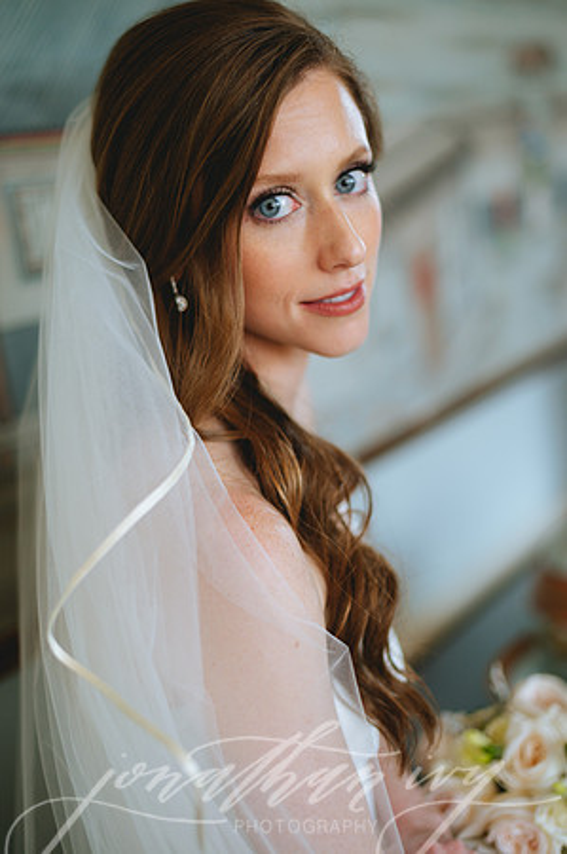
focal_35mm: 50
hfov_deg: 26.9
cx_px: 284
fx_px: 1184
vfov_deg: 39.6
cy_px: 427
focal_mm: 50
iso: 250
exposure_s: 1/100
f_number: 2
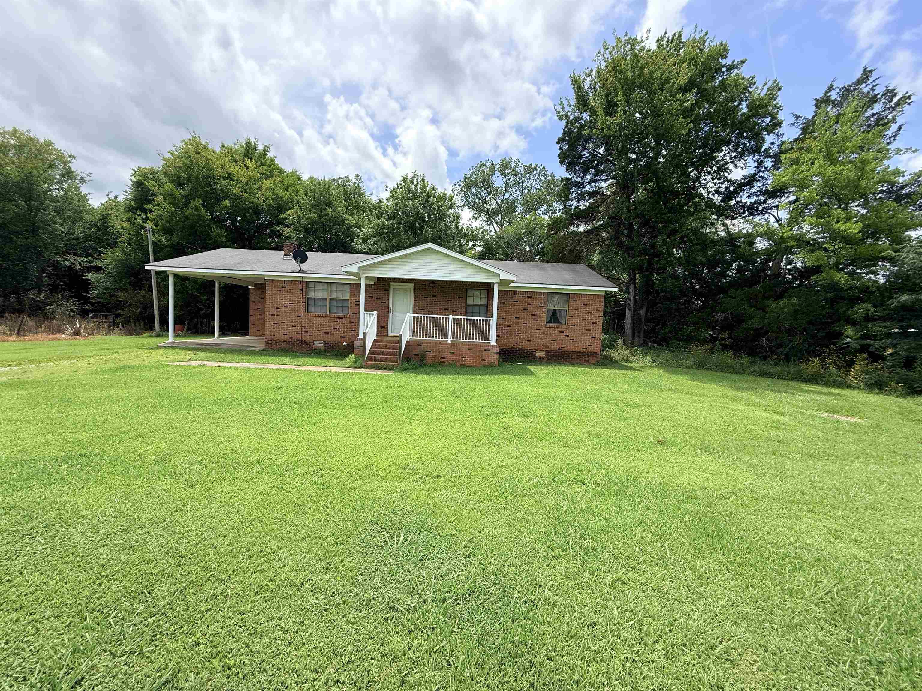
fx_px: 373
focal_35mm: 14
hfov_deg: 102.1
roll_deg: -2.8
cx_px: 461
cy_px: 346
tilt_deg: -3.3
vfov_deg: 85.7
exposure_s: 1/1464
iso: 64
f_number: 2.2
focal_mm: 2.22
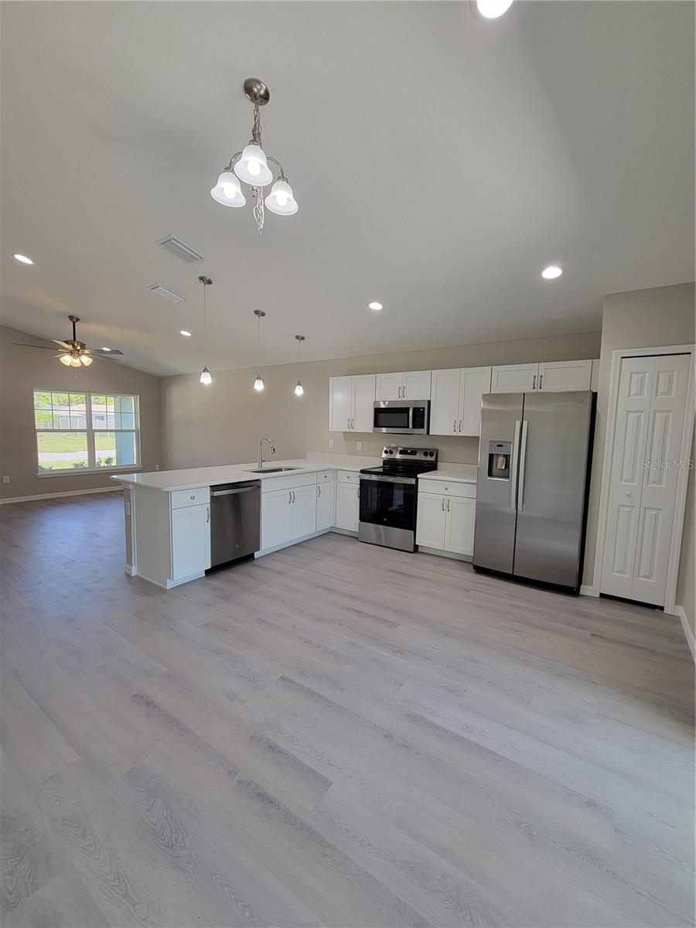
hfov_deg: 89.9
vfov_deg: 106.2
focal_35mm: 13
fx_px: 349
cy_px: 464
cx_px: 348
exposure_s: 1/60
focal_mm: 2.2
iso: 80
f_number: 2.2
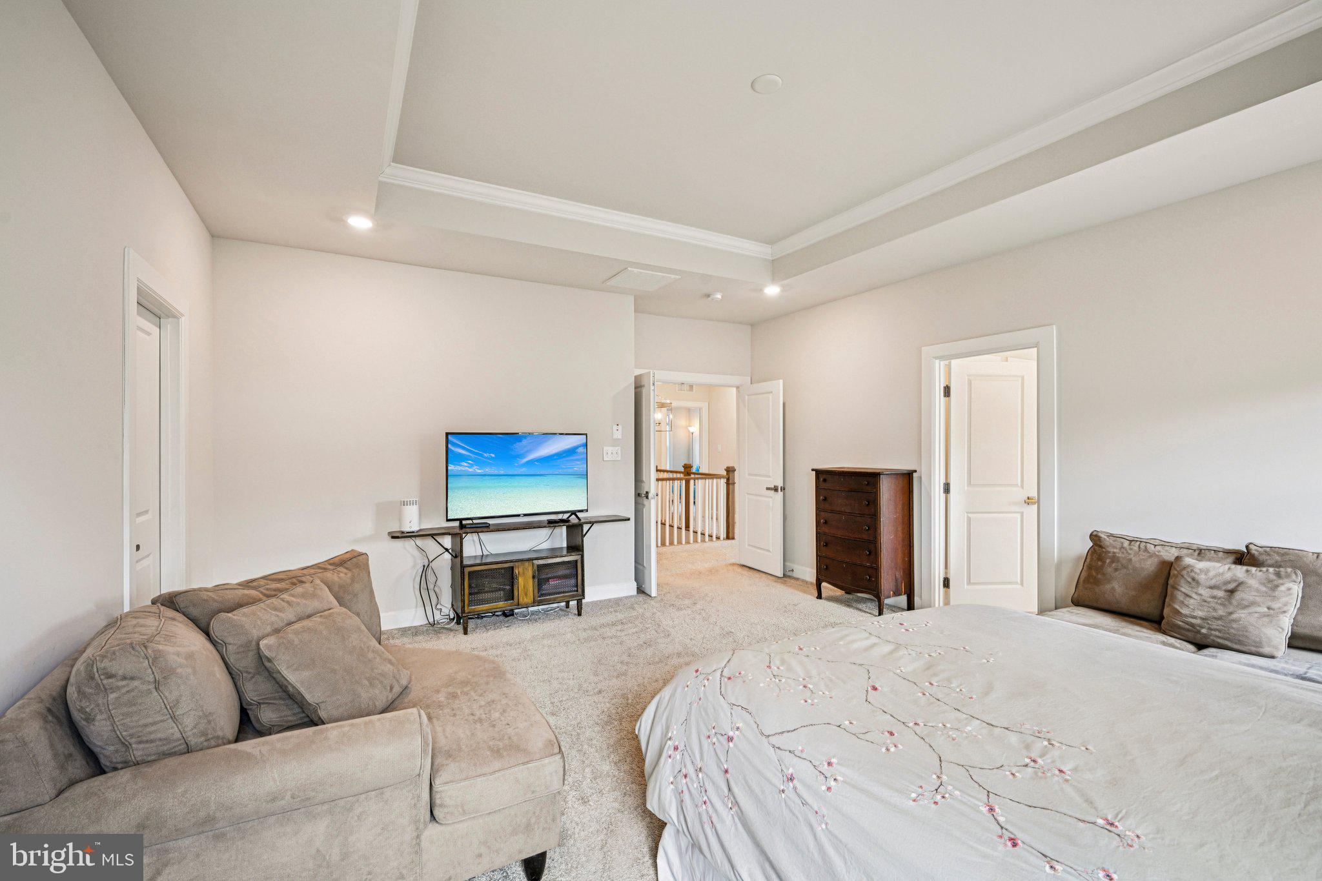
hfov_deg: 96.7
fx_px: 587
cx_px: 661
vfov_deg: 73.7
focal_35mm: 16
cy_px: 440
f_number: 8
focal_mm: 16
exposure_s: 1/20
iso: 400
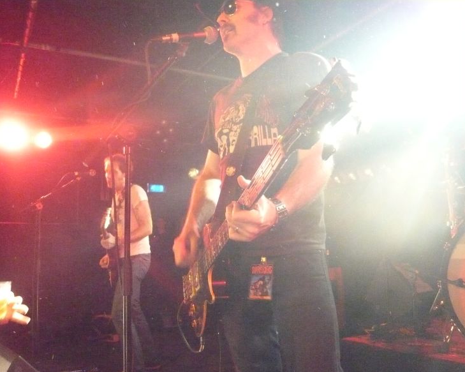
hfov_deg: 58.7
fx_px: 413
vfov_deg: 48.5
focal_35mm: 30
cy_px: 191
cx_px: 214
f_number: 2.8
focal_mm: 4.6
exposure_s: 1/50
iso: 1250
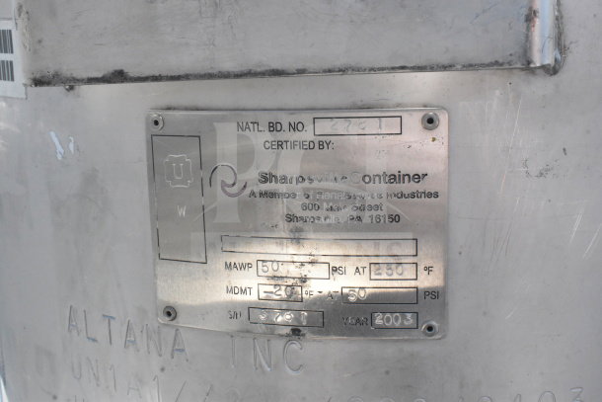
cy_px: 201
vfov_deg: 29.0
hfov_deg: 42.3
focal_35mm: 46
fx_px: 778
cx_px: 301
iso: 6400
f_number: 22
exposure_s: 1/2000
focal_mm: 31
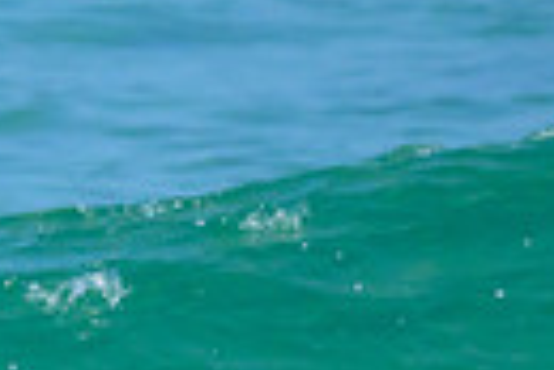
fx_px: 74873
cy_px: 403
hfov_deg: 0.4
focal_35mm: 4860
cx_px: -124
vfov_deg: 0.3
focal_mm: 800
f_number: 6.3
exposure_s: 1/2000
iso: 2200
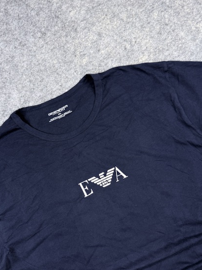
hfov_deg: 49.5
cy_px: 156
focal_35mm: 28
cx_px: 86
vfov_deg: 63.1
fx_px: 218
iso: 125
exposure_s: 1/100
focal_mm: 6.76
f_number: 1.78
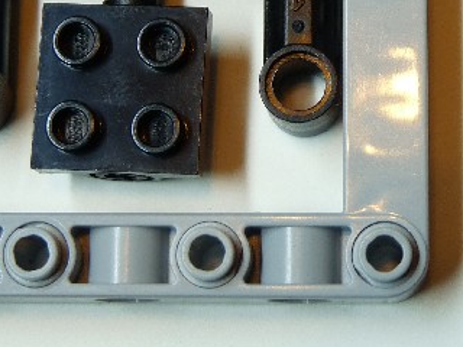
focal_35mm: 130
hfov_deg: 15.1
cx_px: 365
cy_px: 36
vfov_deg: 11.3
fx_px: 1739
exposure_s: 1/30
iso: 160
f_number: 3.2
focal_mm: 9.2
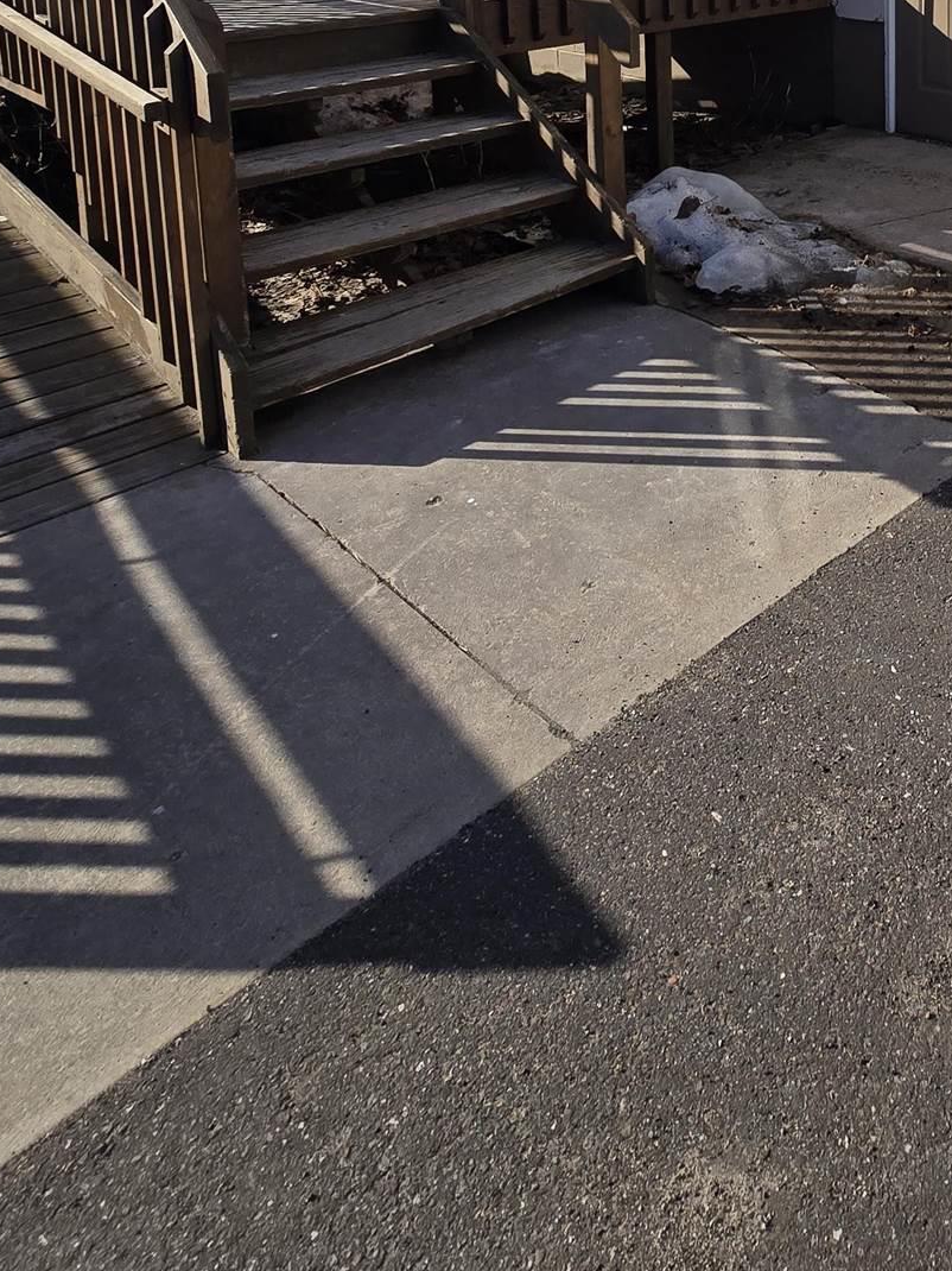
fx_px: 1027
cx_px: 969
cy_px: -40
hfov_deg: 42.4
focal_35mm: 28
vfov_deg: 49.7
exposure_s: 1/2333
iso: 50
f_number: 2.2
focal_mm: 2.2
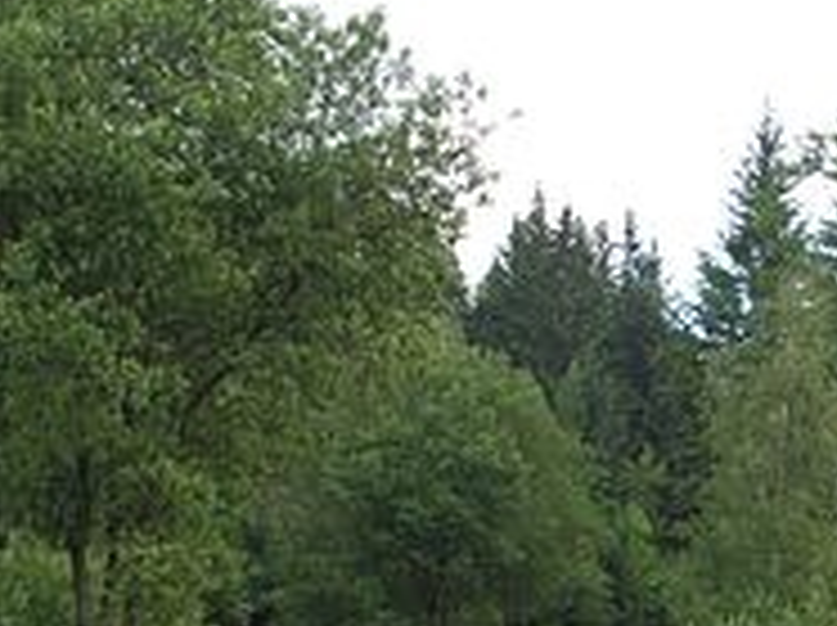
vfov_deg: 16.6
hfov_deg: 22.3
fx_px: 2101
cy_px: 615
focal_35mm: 87
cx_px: 648
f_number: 3.2
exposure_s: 1/160
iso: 50
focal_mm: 6
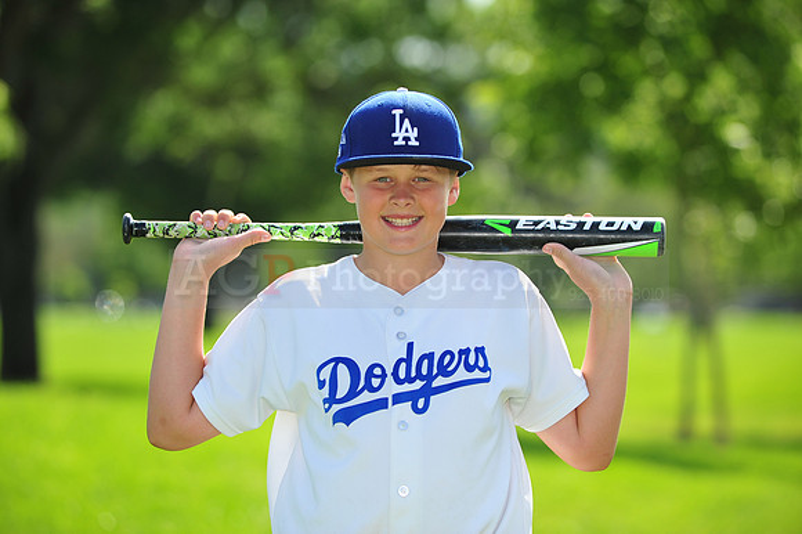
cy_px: 267
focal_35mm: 175
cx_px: 401
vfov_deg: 7.8
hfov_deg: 11.8
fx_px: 3896
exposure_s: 1/1600
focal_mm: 175
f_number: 4.5
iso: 320
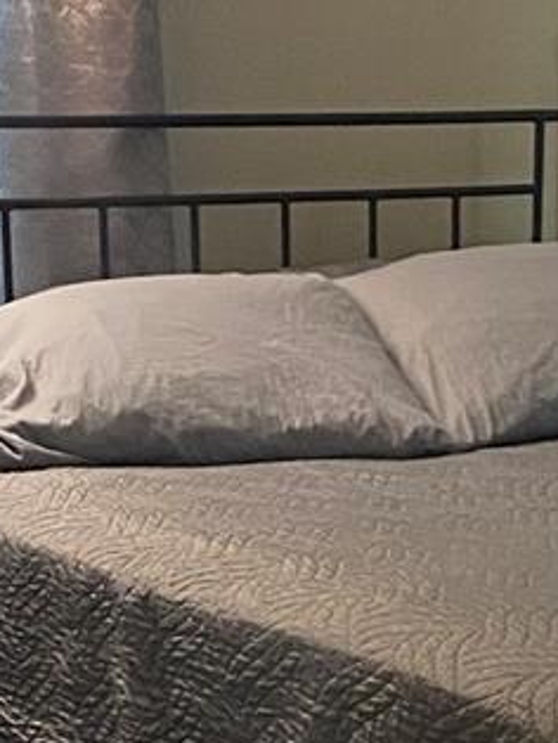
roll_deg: -0.4
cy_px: 909
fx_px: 2726
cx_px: 428
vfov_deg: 14.9
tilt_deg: -15.4
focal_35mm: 127
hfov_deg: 11.7
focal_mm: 4.25
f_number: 1.8
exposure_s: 1/30
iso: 800
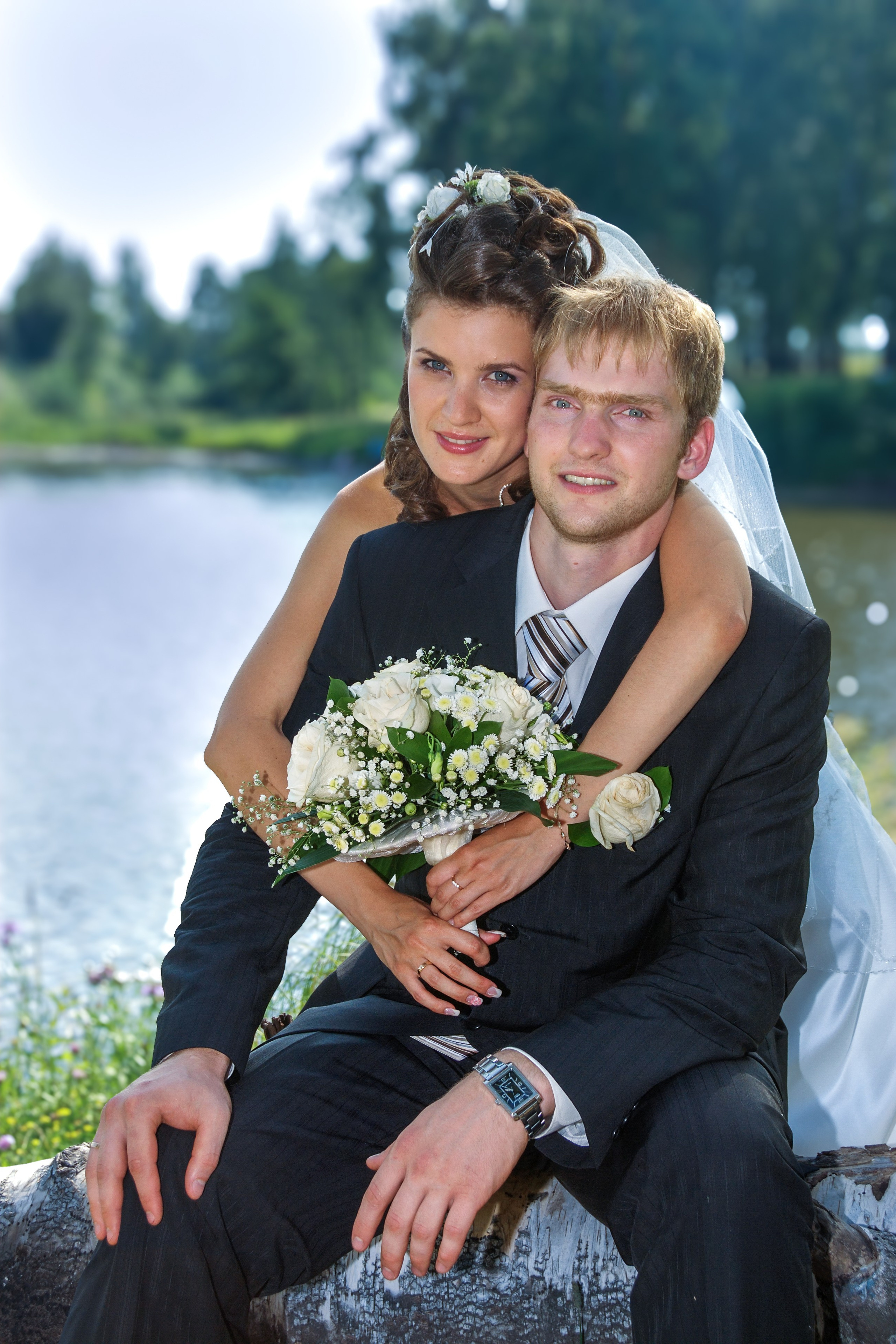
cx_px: 448
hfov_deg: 25.1
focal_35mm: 54
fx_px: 2016
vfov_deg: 36.9
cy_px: 672
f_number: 7.1
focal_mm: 36
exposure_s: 1/180
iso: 200
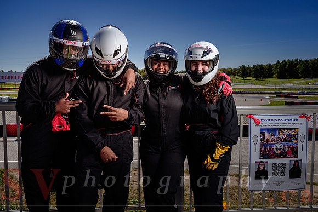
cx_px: 166
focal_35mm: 34
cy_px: 103
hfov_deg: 56.2
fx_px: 298
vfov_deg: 39.2
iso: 64
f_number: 7.1
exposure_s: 1/200
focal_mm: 32
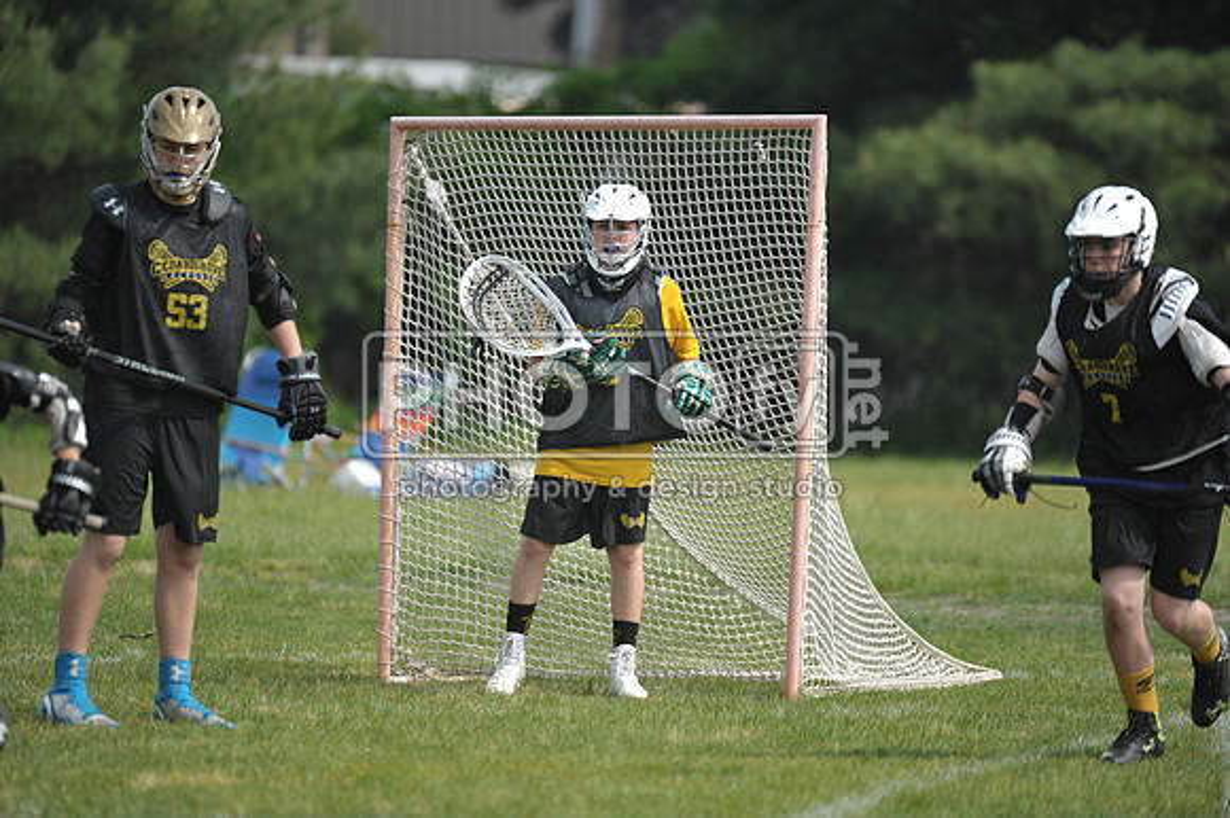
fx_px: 13658
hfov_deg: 5.2
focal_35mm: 400
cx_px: 615
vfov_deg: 3.4
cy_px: 409
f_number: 4
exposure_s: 1/2500
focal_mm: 400
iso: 640
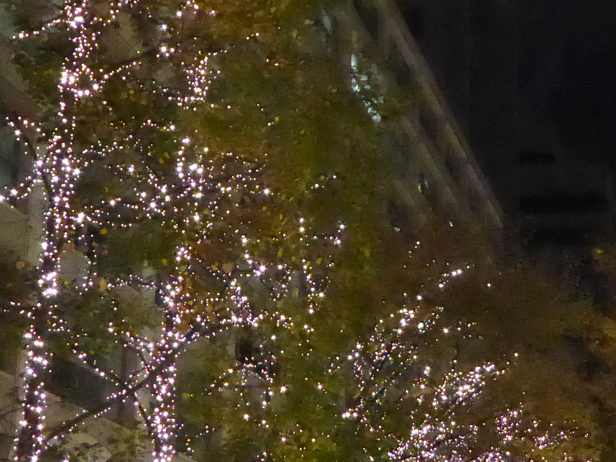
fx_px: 1744
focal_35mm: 98
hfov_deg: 20.0
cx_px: 423
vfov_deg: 15.1
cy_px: 234
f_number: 3.5
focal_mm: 5.4
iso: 3200
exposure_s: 1/60
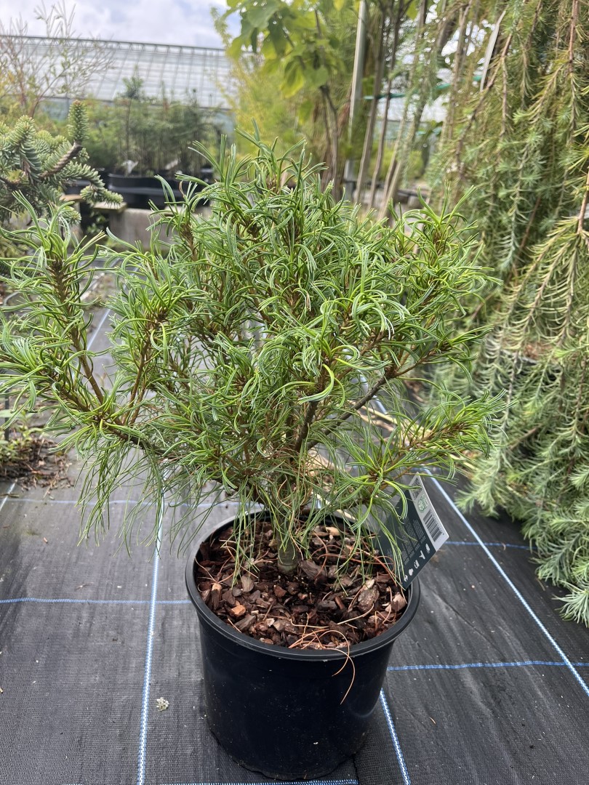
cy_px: 392
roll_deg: -3.8
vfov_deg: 67.3
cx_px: 294
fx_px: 590
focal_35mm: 26
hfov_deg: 53.1
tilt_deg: -20.6
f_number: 1.6
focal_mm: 5.1
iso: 40
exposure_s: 1/138
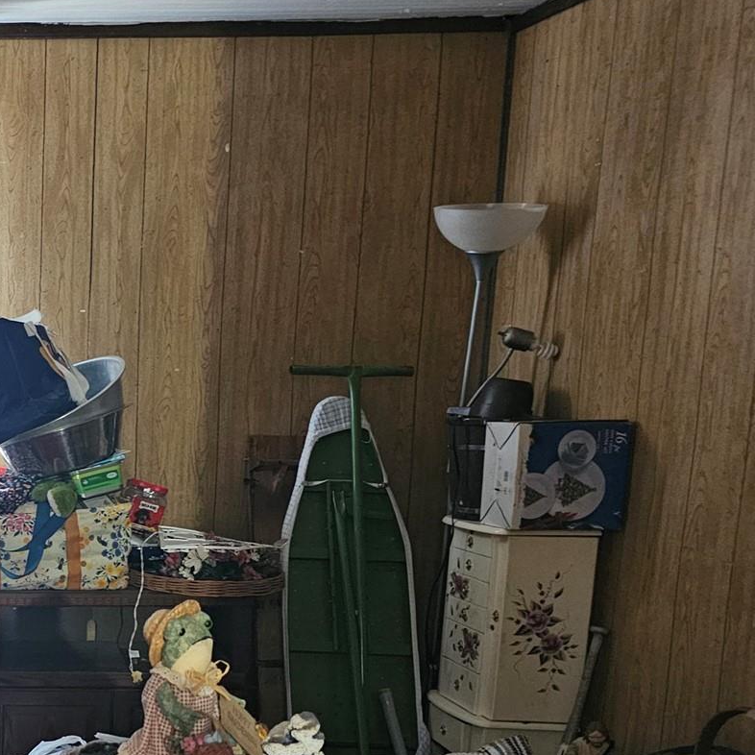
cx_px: -206
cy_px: 590
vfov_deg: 31.5
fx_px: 1308
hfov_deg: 27.4
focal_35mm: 53
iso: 640
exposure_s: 1/24
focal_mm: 6.3
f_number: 1.7
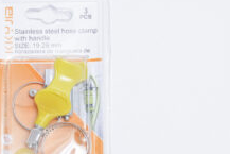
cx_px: 53
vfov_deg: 9.9
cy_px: 104
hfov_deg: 14.7
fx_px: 889
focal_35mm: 139
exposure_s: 1/200
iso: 3200
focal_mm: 70
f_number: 9
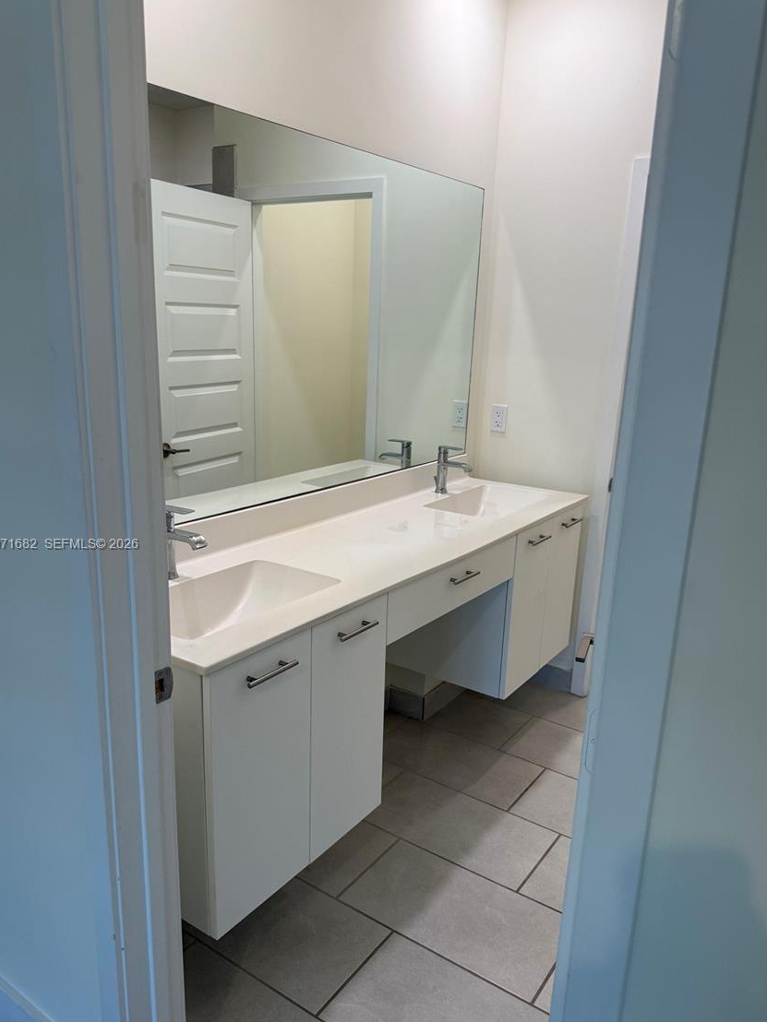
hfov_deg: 53.1
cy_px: 545
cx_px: 383
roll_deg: -1.8
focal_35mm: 26
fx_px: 768
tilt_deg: -13.6
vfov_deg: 67.2
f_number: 1.78
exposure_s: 1/120
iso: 100
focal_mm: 6.76
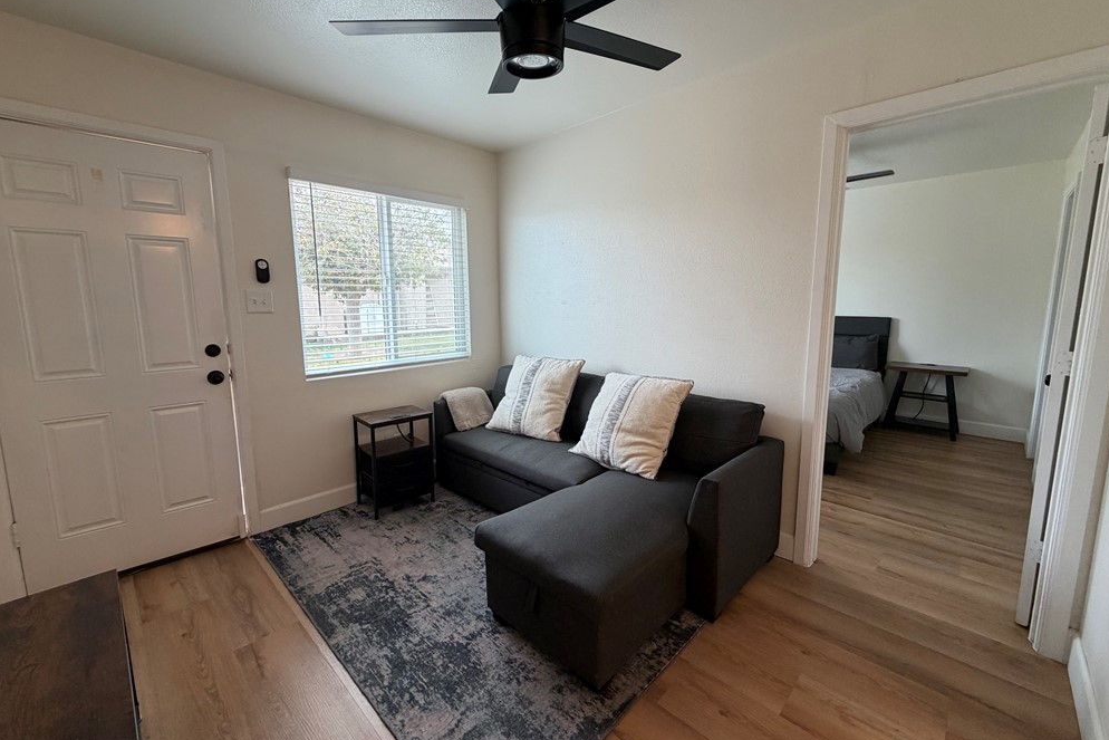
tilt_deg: -7.9
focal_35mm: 15
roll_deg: +0.1
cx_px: 552
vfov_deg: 77.3
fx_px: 462
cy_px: 361
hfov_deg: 100.4
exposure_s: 1/60
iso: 160
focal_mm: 2.22
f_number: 2.2
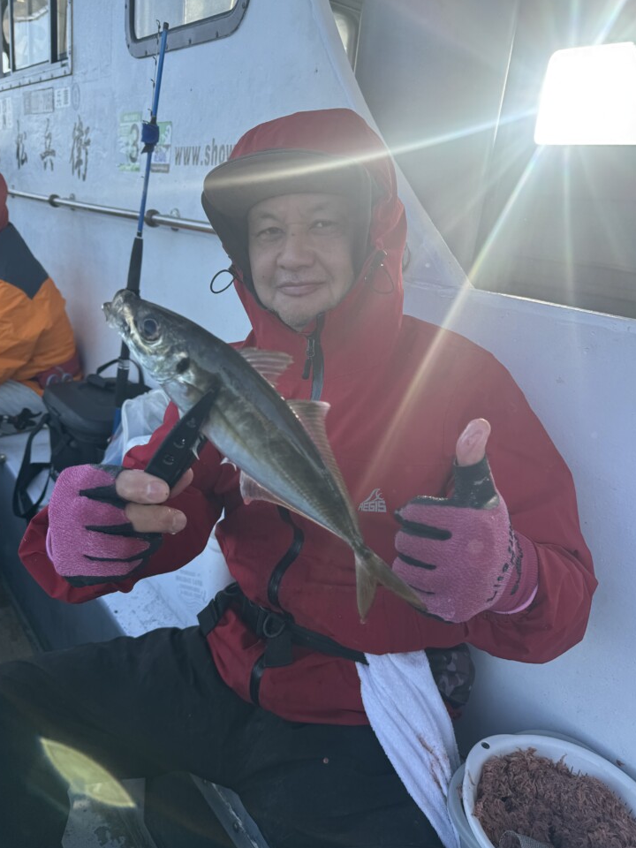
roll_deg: -6.2
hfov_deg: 54.9
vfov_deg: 69.4
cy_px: 434
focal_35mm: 25
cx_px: 320
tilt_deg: -17.0
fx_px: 612
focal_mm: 6.76
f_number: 1.78
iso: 80
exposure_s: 1/1131
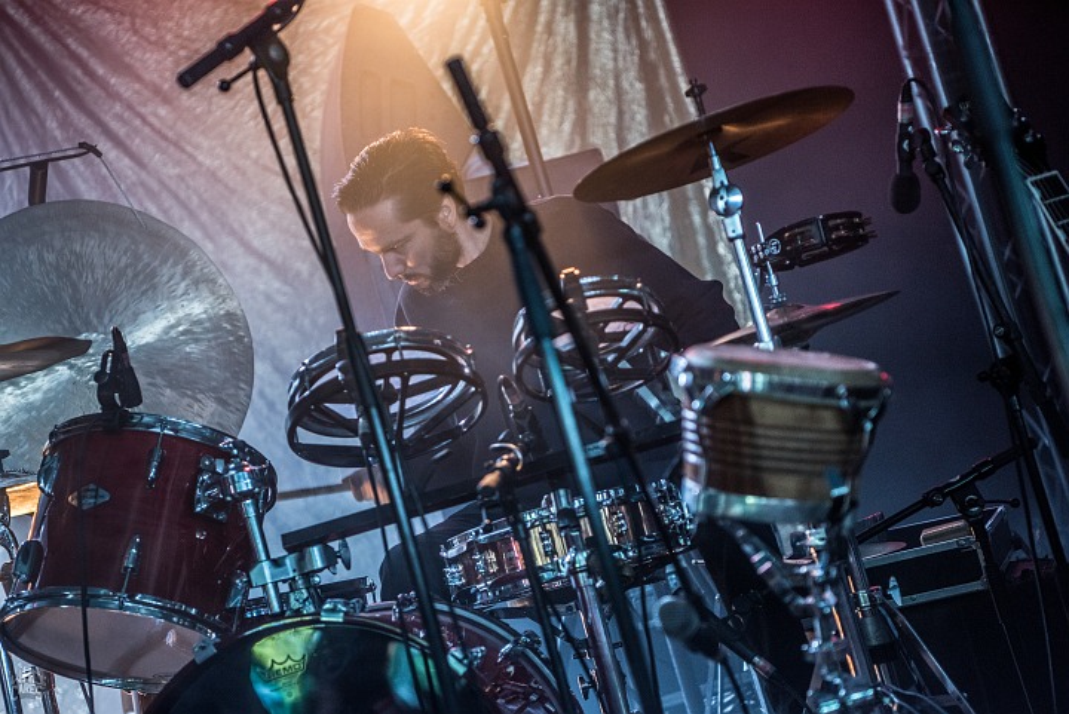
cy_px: 357
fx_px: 2080
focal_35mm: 70
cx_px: 534
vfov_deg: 19.5
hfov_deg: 28.8
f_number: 2.8
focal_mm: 70
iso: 800
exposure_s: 1/125
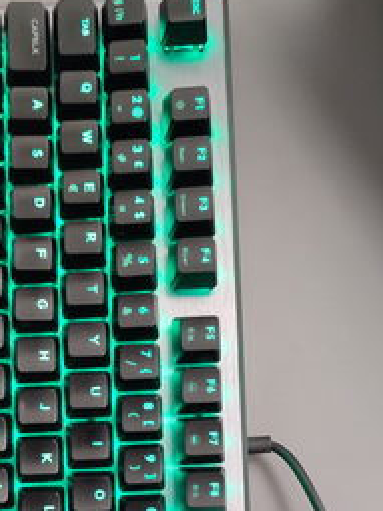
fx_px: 694
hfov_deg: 30.8
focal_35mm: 47
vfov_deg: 37.8
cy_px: 457
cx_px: 151
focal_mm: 5.89
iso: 1345
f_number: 1.89
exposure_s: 1/17
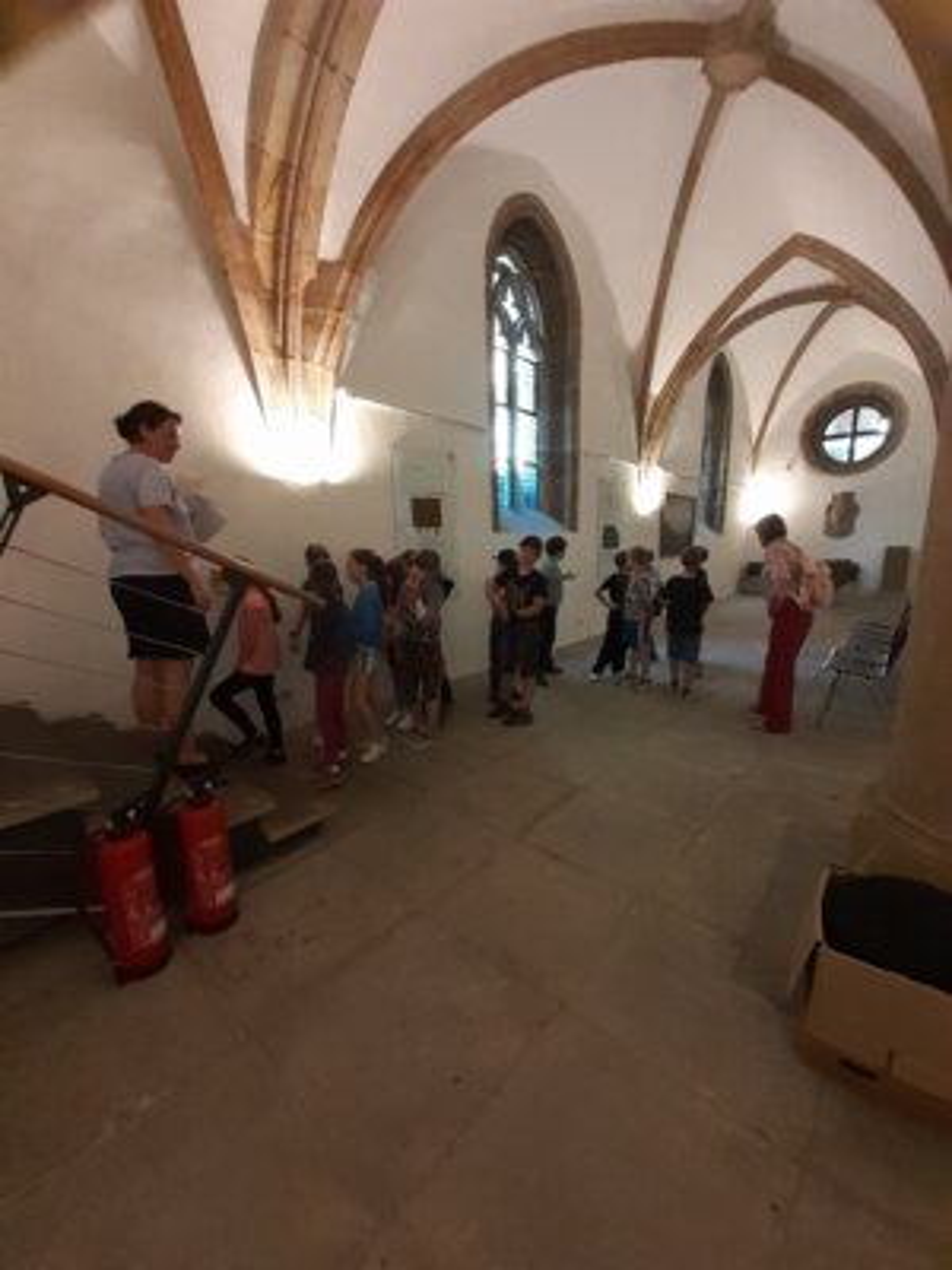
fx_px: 477
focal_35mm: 13
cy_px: 635
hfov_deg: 89.9
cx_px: 476
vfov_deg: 106.2
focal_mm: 1.13
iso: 400
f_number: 2.2
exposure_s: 1/20
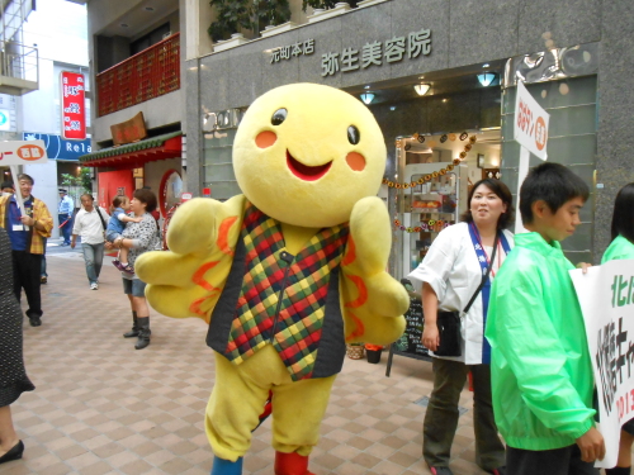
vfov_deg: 53.1
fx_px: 476
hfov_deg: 67.3
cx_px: 317
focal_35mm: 26
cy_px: 238
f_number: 3.5
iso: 640
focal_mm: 4.6
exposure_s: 1/125
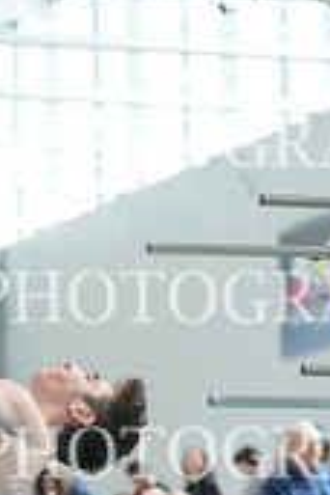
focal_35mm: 362
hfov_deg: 3.8
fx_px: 4977
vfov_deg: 5.6
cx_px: -48
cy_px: 686
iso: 4000
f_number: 4
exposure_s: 1/1600
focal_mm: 107
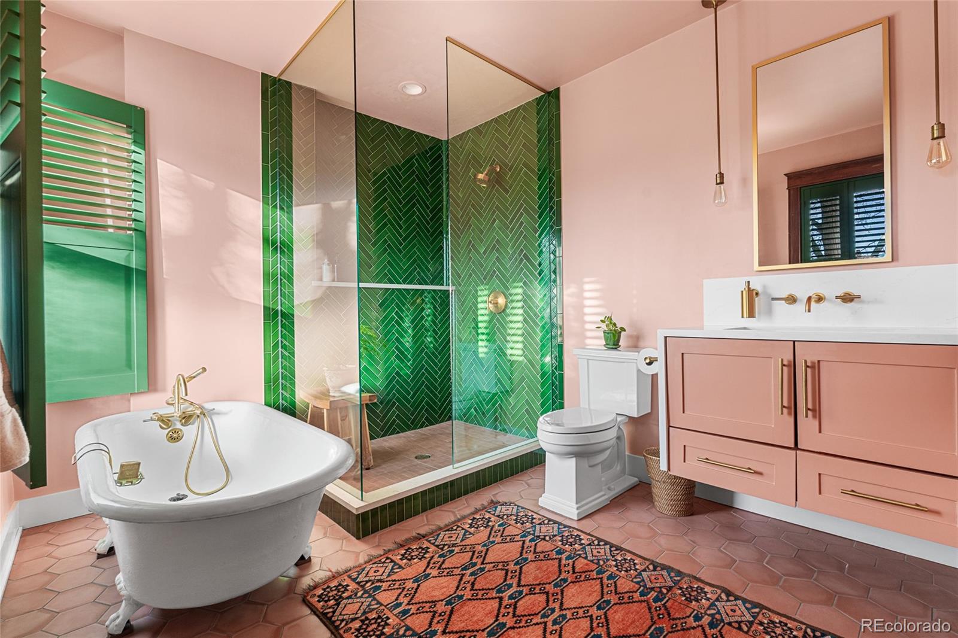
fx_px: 439
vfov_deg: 72.0
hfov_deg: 95.0
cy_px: 319
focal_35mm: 16
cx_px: 479
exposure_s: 1/8
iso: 640
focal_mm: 16.5
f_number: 8
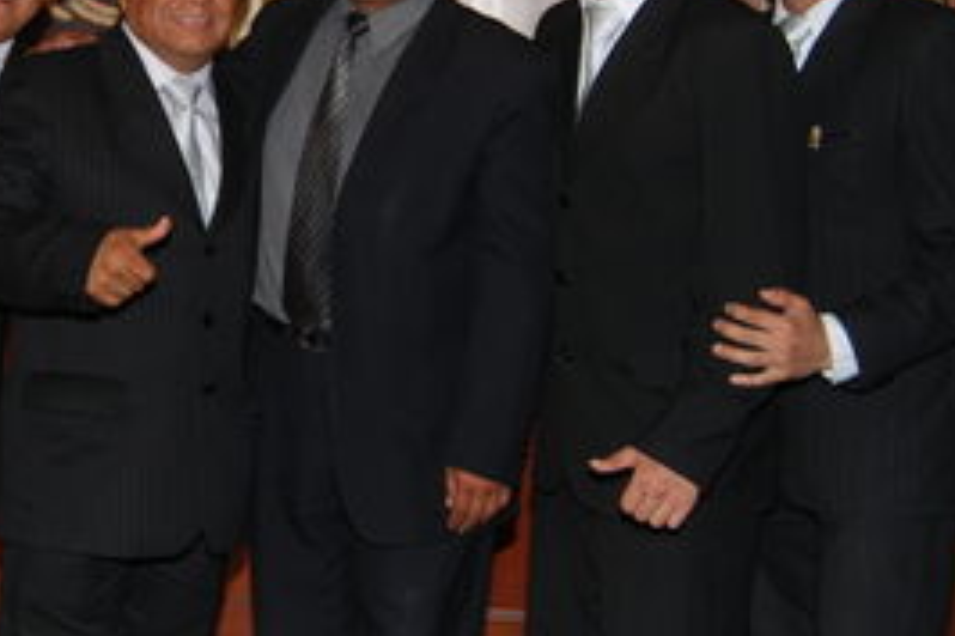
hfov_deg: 30.2
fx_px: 1723
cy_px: 144
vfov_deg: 20.7
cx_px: 176
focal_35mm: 65
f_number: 4
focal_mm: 18
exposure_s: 1/60
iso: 200
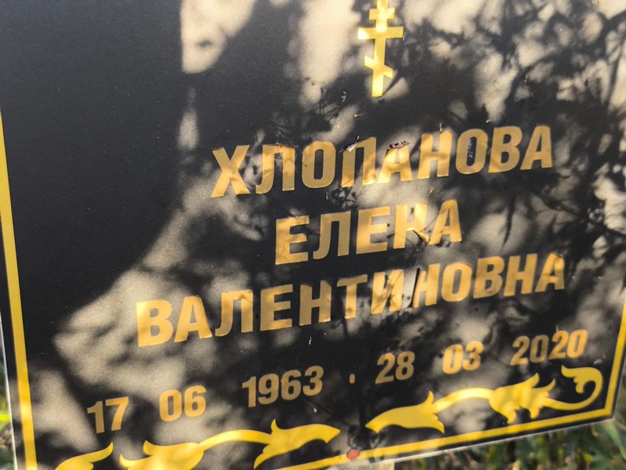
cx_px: 313
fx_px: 905
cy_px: 235
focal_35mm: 50
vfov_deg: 29.1
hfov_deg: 38.2
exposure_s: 1/120
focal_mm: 4.71
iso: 80
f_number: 1.7
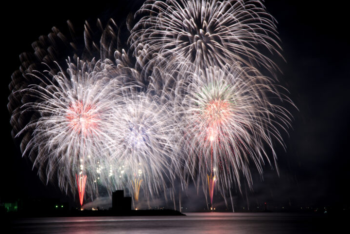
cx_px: 160
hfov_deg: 15.8
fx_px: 1264
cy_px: 122
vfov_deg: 10.5
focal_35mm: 130
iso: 100
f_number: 8
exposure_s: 4.62
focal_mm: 78
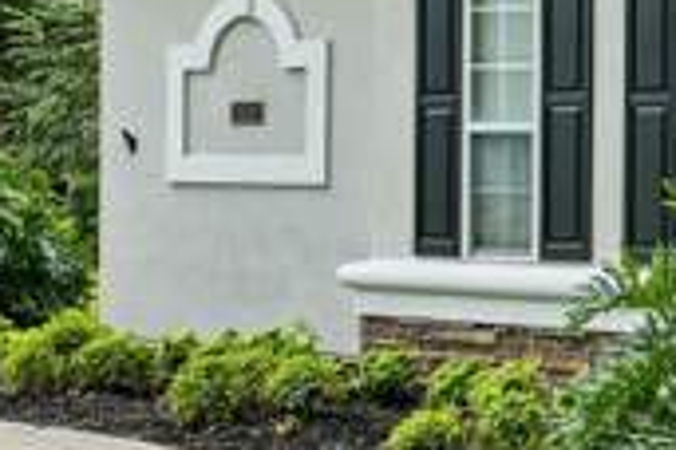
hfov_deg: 20.5
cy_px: 146
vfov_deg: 16.2
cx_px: 1032
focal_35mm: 84
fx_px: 1577
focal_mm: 18
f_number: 8
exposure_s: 1/125
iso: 100
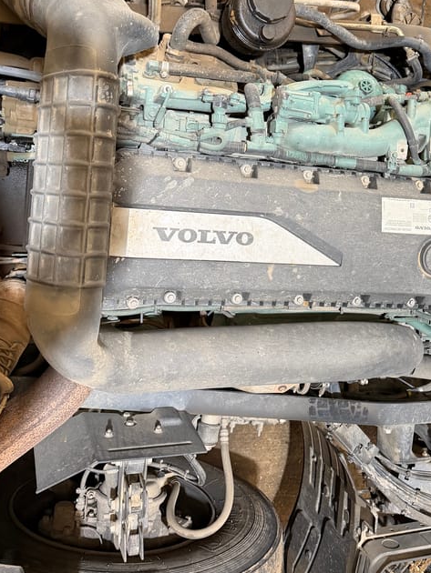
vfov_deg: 47.3
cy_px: 209
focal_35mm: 39
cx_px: 303
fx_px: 647
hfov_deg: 36.3
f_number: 1.78
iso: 320
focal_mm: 6.76
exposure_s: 1/60
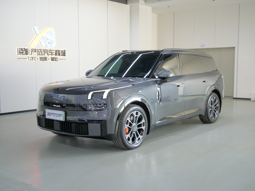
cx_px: 128
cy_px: 96
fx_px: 295
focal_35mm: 40
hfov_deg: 46.8
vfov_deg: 36.0
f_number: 4.1
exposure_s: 1/15
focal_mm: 20
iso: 800
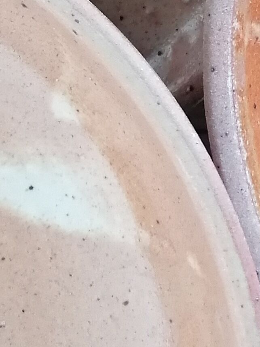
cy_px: -254
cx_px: 264
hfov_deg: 11.6
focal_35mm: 126
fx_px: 1262
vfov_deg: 14.1
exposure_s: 1/25
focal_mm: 4.75
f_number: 1.8
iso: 320
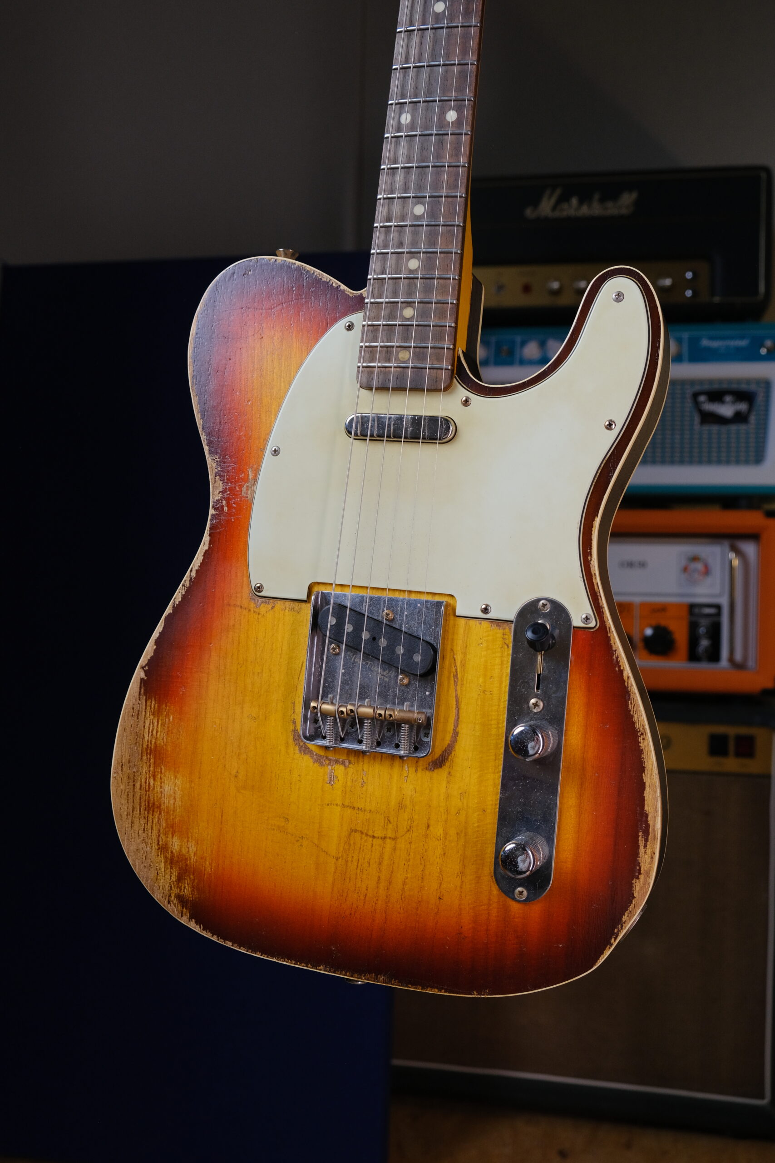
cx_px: 388
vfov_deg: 54.4
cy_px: 582
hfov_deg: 37.9
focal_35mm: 35
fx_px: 1130
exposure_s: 1/180
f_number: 4
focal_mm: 23.3
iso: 800
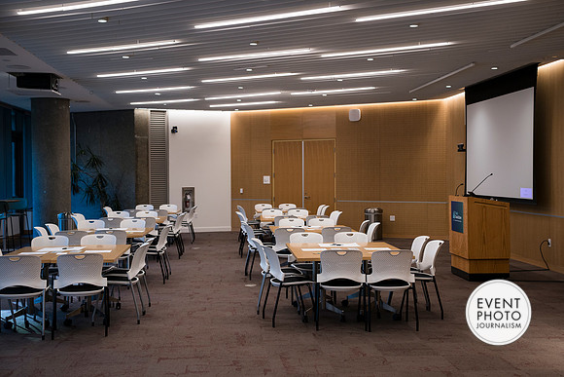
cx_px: 282
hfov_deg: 42.7
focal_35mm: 46
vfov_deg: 29.3
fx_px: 721
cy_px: 188
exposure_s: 1/200
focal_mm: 46
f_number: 3.5
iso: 400
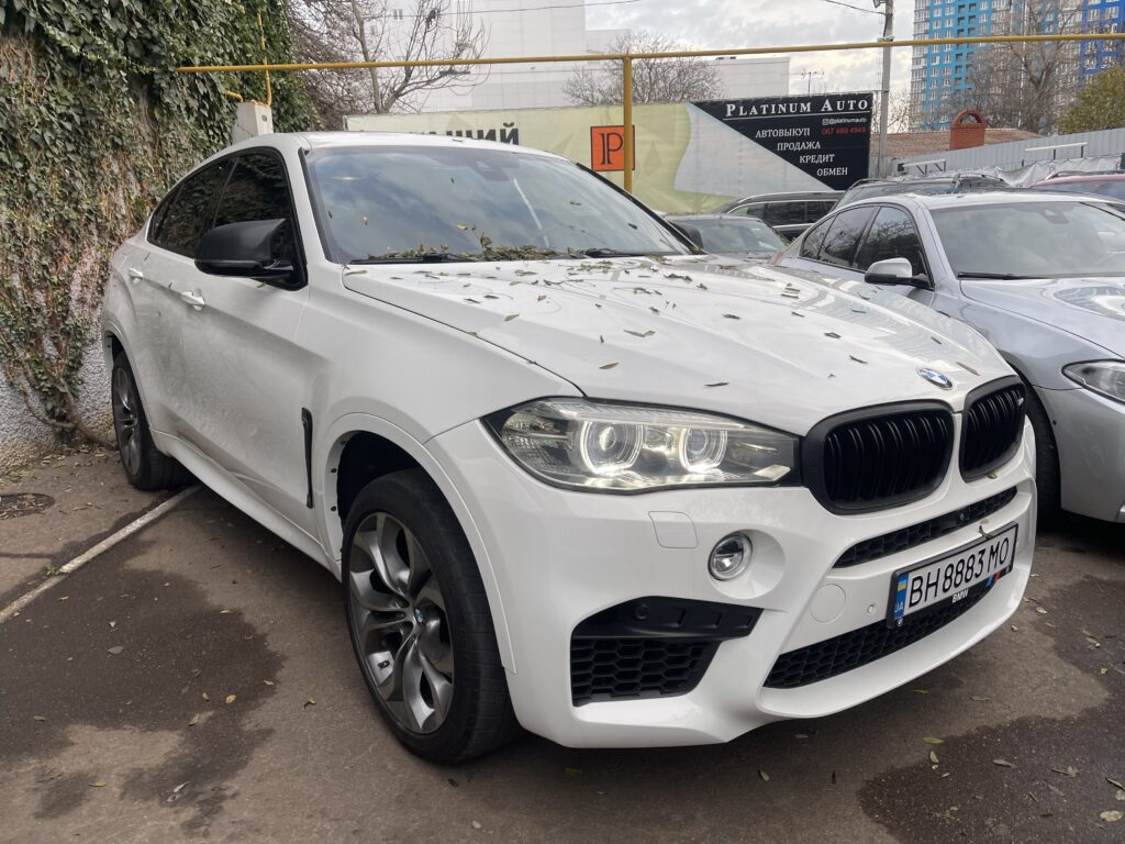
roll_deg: +1.1
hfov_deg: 69.4
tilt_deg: -13.1
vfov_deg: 54.9
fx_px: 812
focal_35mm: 25
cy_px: 422
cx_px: 562
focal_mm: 5.1
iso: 32
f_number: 1.6
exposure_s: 1/126
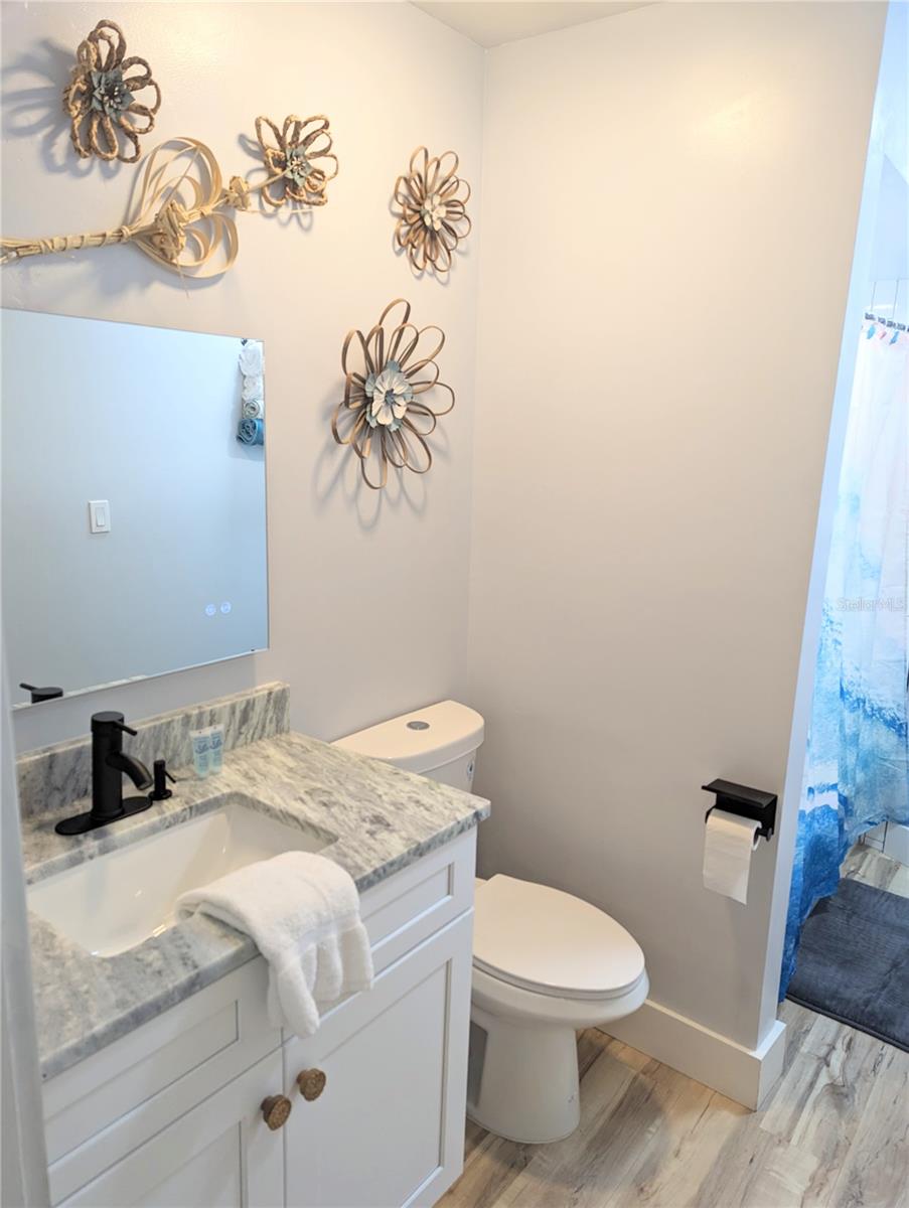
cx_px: 454
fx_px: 839
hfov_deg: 56.9
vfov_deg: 71.5
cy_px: 604
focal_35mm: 24
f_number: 1.85
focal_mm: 6.81
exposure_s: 1/51.4
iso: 89
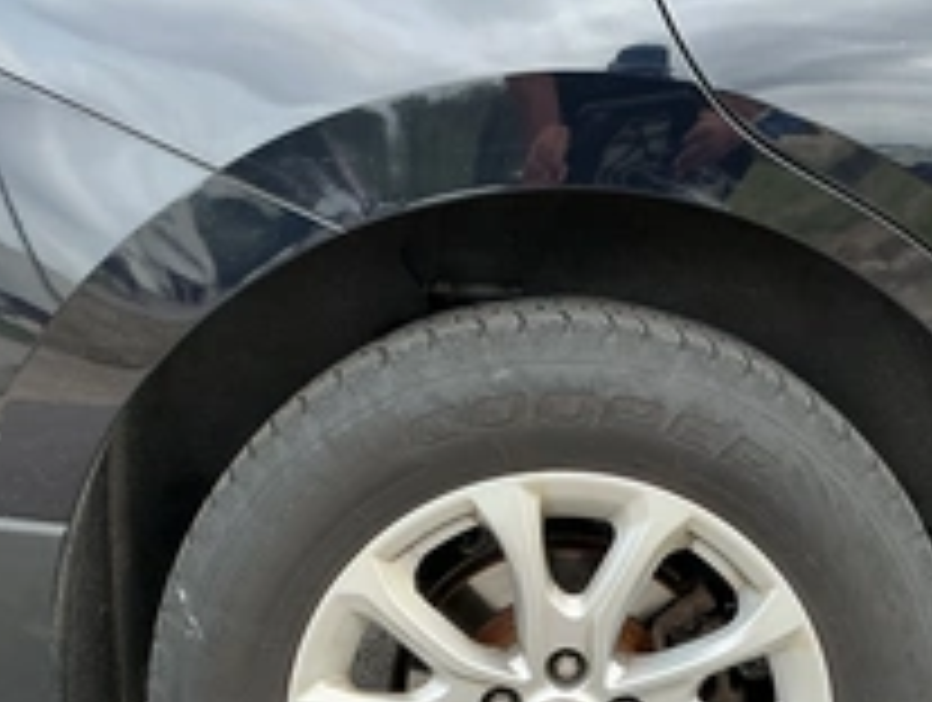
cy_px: 634
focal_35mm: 54
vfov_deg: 26.2
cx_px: 612
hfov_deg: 35.2
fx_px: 1456
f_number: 1.8
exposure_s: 1/389
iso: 25
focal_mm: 3
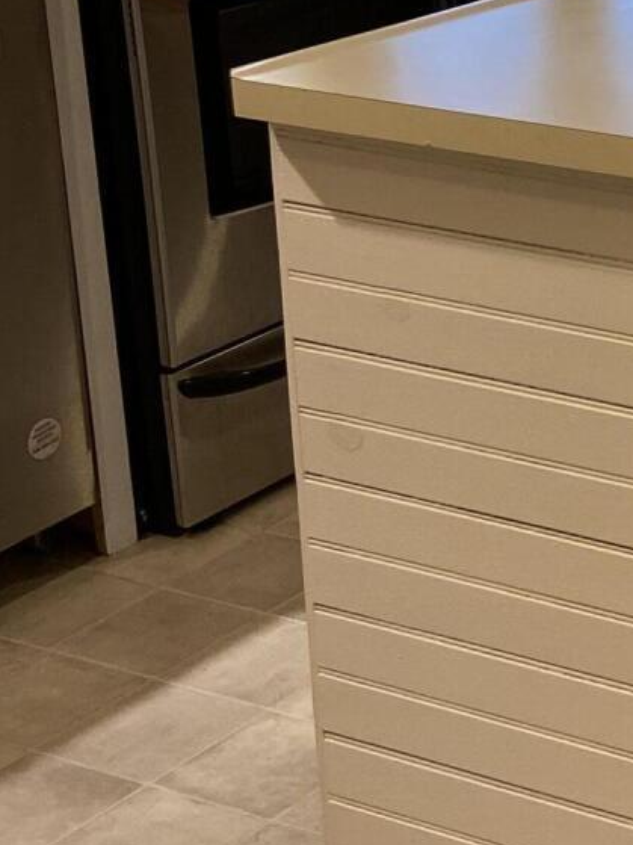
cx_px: 1107
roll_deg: +1.4
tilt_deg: -11.7
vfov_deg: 20.6
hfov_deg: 14.2
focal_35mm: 93
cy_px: 68
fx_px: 2268
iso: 200
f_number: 1.8
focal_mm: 4.25
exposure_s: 1/60
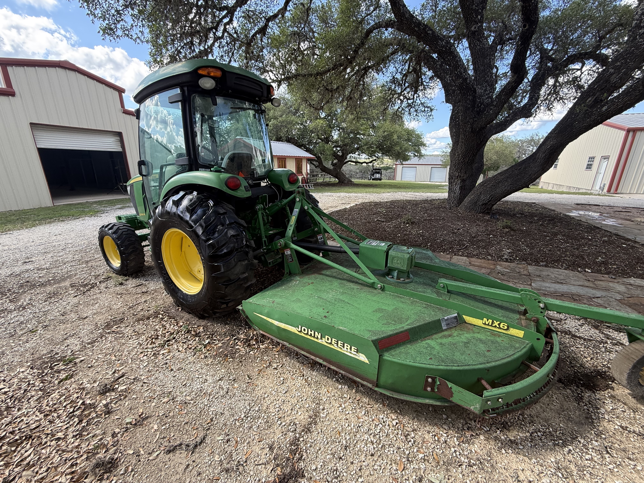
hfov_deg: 102.1
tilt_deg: -15.9
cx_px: 322
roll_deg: +0.0
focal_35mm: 14
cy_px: 242
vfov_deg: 85.7
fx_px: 260
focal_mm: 2.22
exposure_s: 1/239
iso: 64
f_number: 2.2
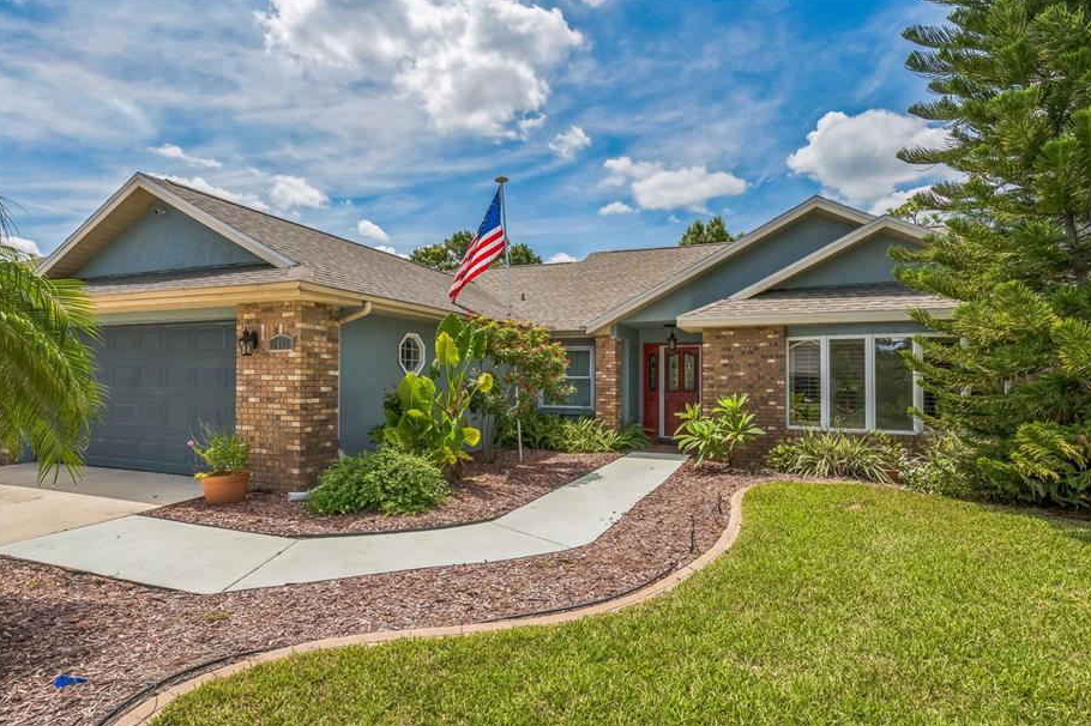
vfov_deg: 67.2
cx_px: 568
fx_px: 545
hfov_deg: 90.0
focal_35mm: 18
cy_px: 403
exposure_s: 1/3200
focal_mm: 16
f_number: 9
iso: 1600
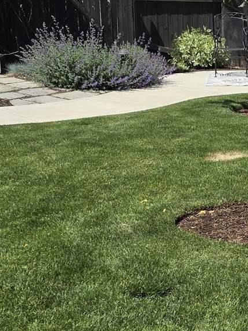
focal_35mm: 93
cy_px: 203
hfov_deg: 15.6
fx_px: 889
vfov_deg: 21.1
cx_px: 250
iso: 50
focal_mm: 6.5
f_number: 1.4
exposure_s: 1/7939
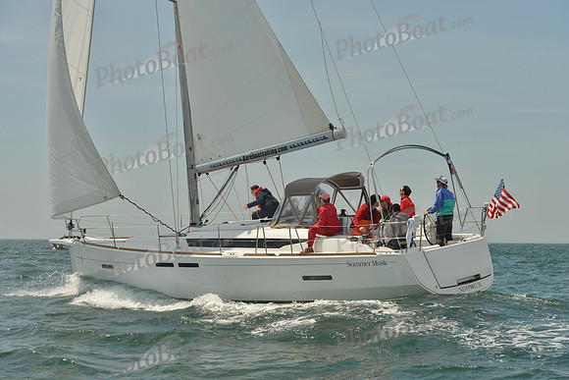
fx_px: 1107
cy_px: 190
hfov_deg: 28.8
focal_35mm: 70
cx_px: 284
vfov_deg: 19.5
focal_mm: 70
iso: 200
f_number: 8
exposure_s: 1/1250
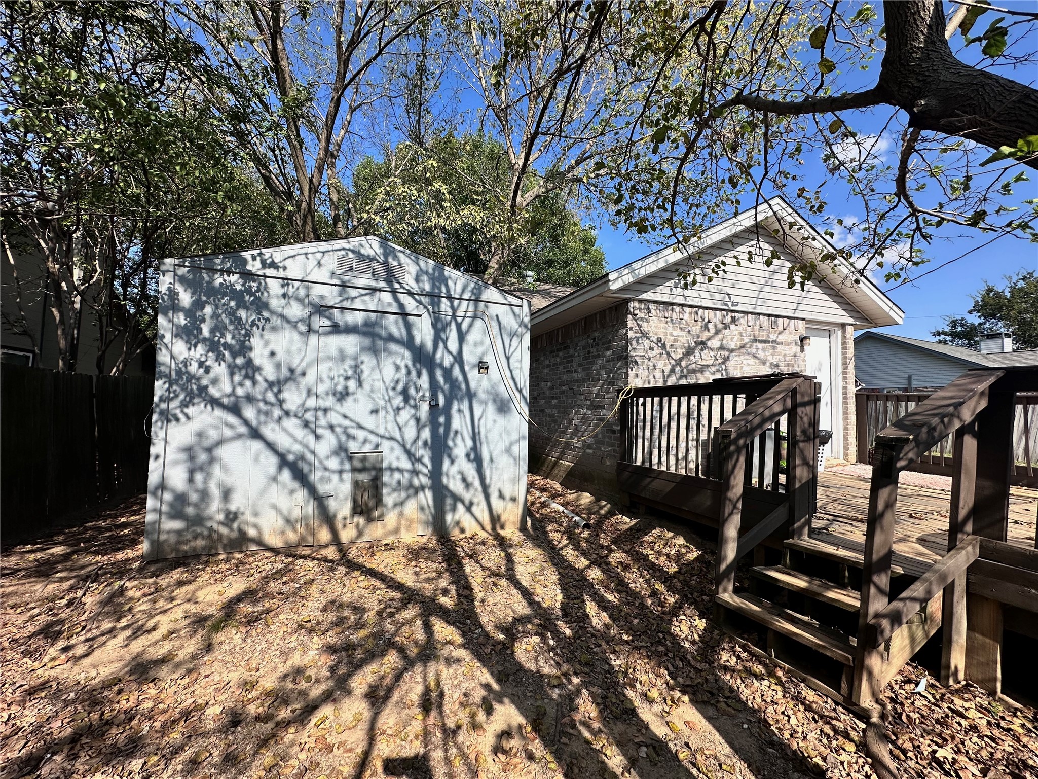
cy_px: 390
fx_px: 420
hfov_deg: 102.1
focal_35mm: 14
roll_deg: -2.6
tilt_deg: +2.9
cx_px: 519
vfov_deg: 85.7
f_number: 2.2
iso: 50
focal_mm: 2.22
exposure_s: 1/1855
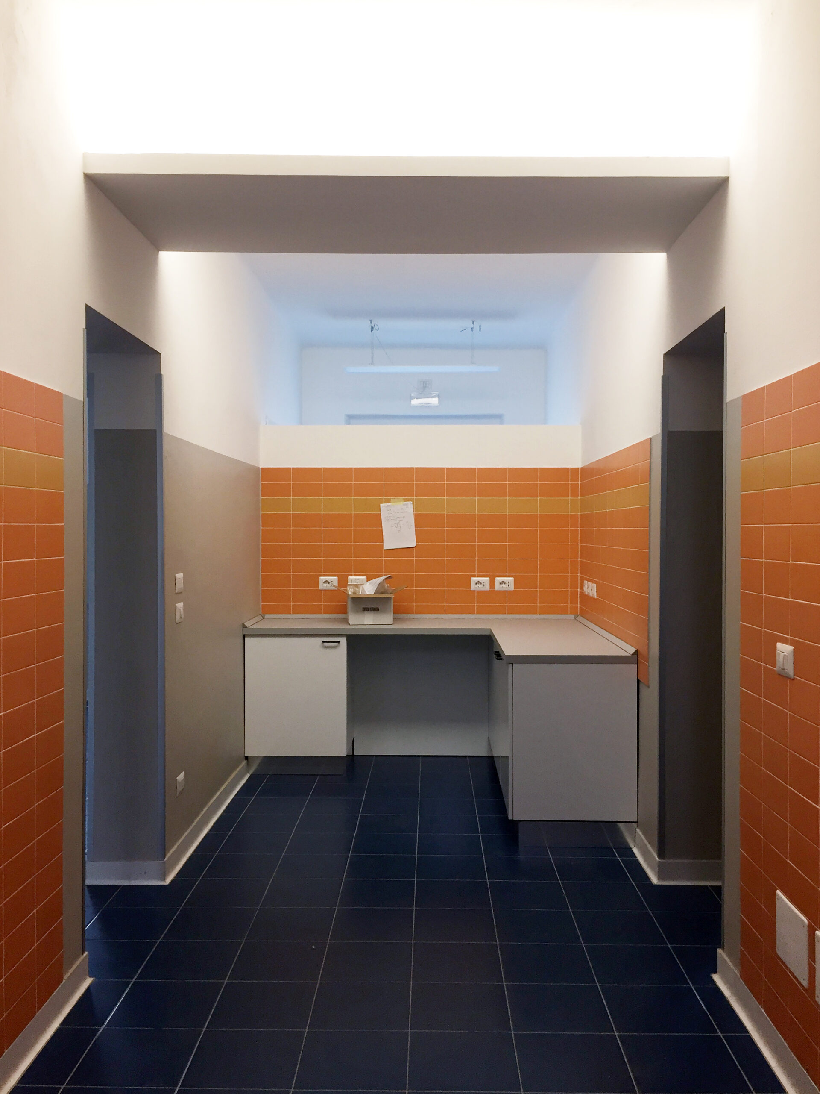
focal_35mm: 29
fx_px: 916
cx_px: 410
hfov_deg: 48.2
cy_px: 547
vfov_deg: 61.7
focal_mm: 4.15
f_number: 2.2
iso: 32
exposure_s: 1/33
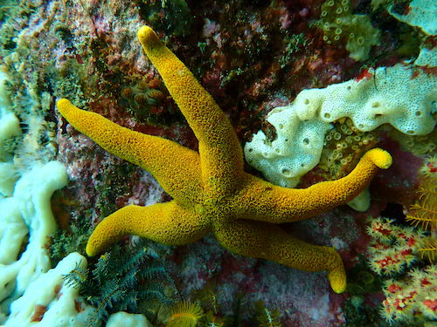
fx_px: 316
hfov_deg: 69.4
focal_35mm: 25
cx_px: 218
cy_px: 164
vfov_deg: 54.9
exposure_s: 1/100
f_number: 2.8
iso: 200
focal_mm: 4.5
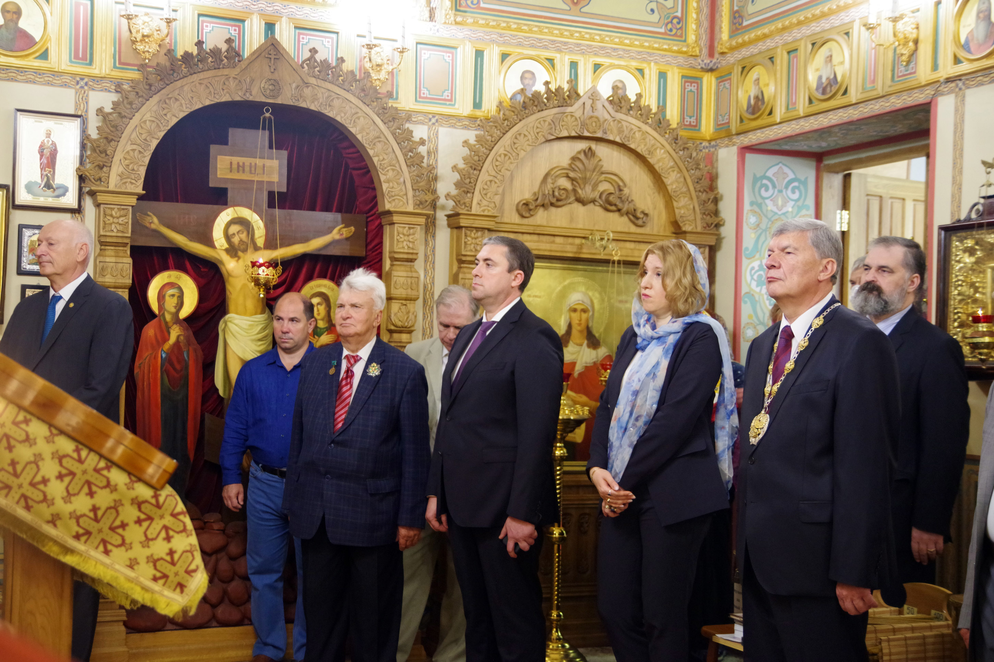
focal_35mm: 49
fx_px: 1353
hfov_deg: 40.3
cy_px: 331
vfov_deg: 27.5
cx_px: 497
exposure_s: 1/60
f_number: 2.8
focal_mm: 32.5
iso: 3200
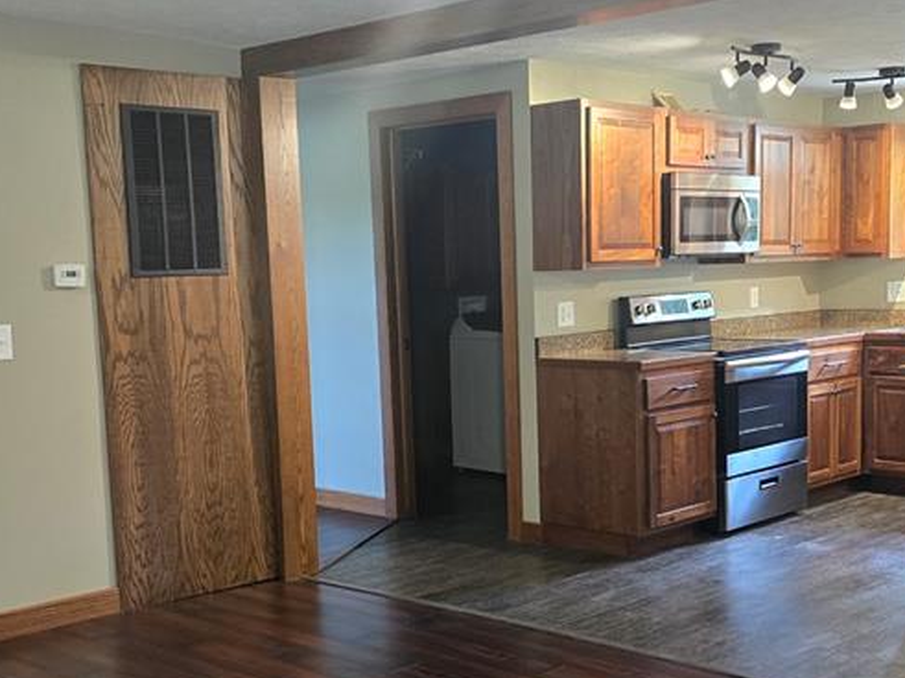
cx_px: 488
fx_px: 1255
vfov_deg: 30.1
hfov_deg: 39.6
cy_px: 438
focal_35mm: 48
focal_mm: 6.3
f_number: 1.7
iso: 800
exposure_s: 1/120
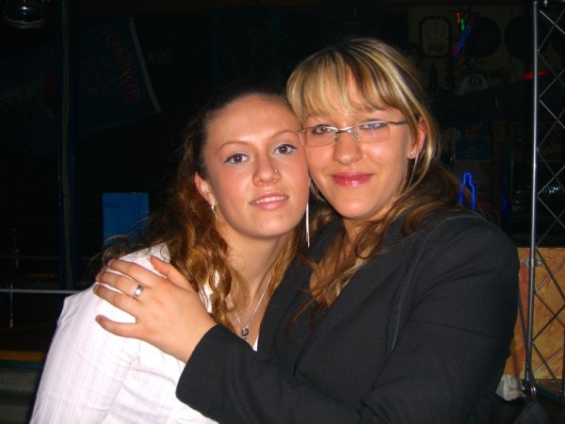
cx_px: 282
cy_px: 212
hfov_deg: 49.0
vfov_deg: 37.7
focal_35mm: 38
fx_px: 620
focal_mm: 7.9
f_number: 2.8
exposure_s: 1/320
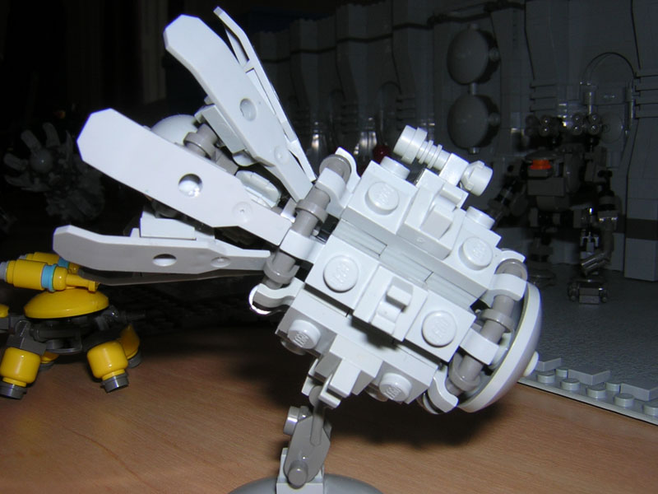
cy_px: 247
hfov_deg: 51.4
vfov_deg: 39.7
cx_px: 329
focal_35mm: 36
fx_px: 684
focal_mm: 4.7
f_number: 5.2
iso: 100
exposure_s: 1/60.1
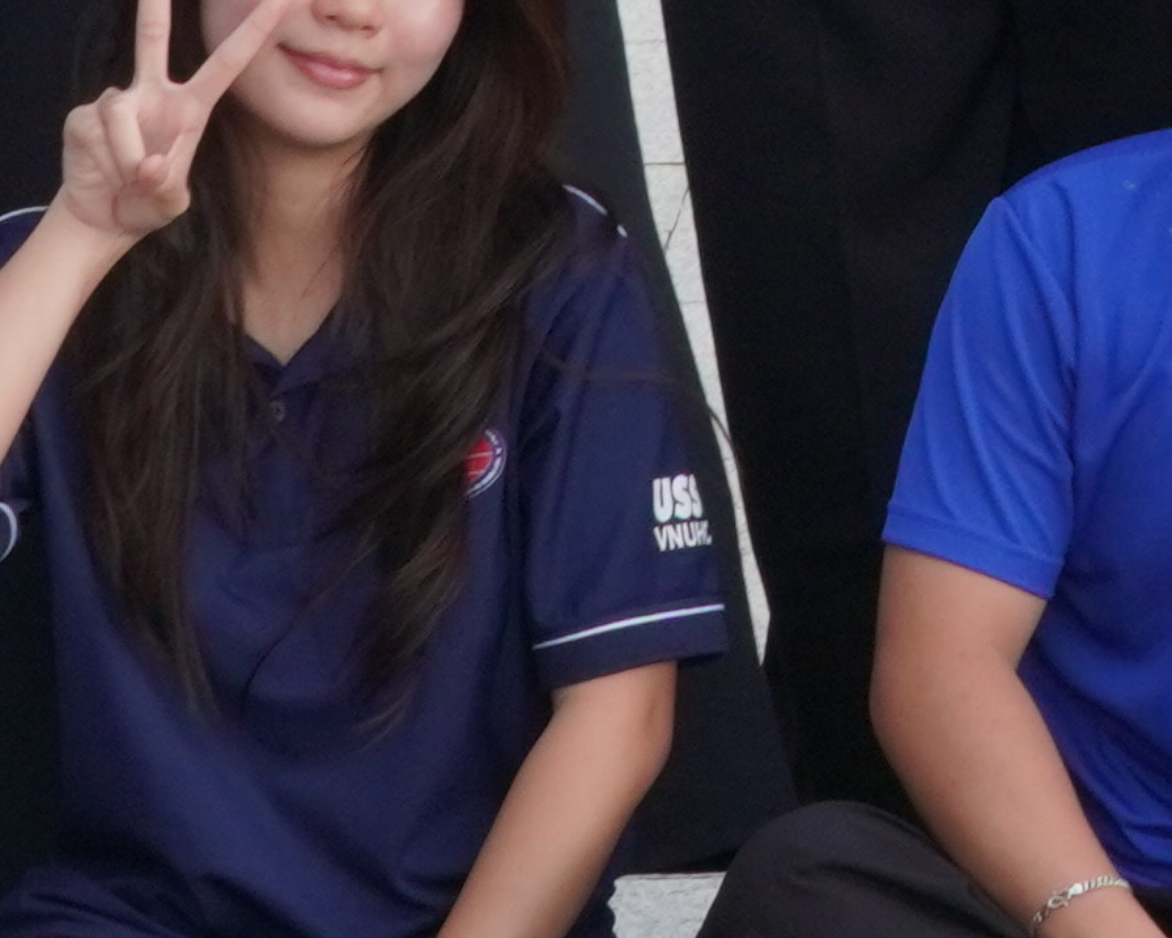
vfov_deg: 6.2
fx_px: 8499
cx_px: 1155
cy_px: -730
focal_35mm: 245
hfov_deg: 7.9
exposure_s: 1/125
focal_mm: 26
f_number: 9
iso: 320
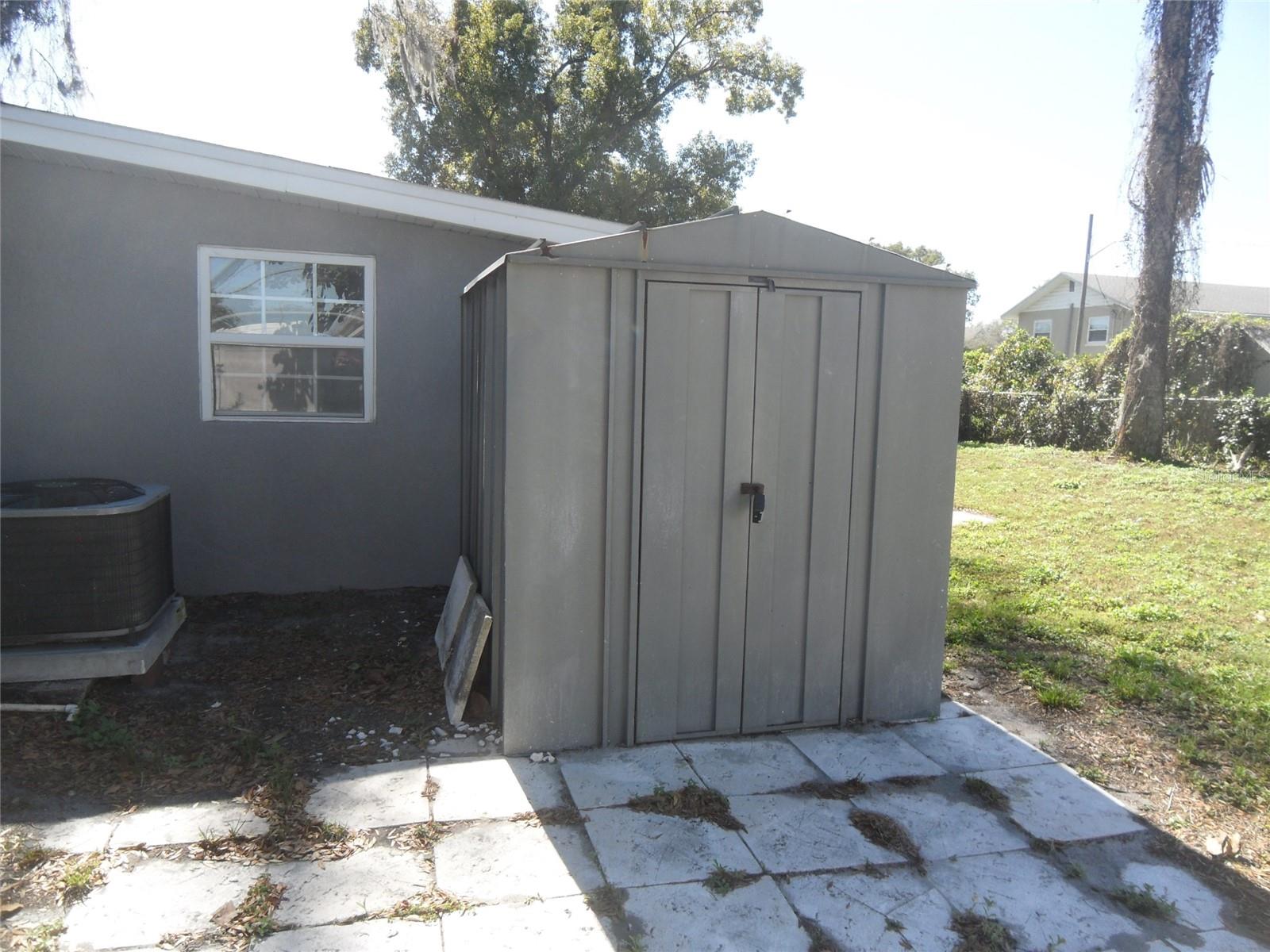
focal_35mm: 24
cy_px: 476
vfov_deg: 56.8
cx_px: 635
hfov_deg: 71.6
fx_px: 881
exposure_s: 1/180
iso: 80
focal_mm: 4.3
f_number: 4
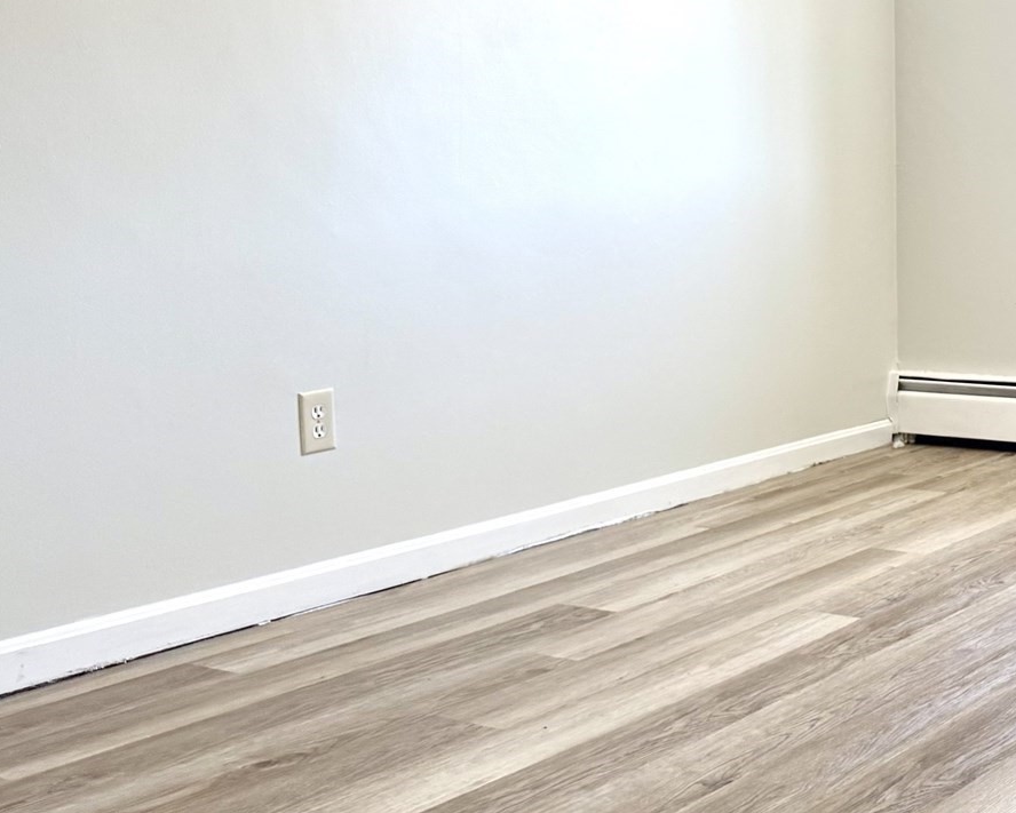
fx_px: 1624
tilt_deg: -1.5
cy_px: 210
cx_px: 1072
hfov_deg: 31.4
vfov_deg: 27.8
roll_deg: -0.2
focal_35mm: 54
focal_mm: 6.76
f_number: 1.78
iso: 100
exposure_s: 1/132
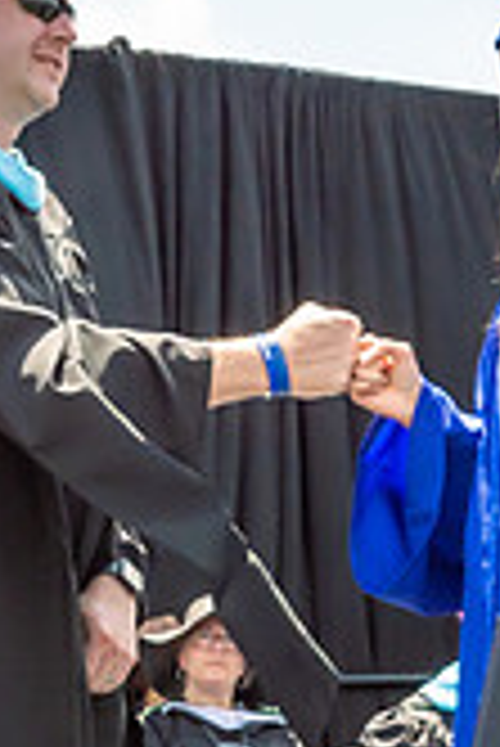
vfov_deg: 15.8
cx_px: 187
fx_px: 2682
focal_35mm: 129
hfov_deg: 10.6
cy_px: 585
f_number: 7.1
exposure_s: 1/800
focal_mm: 17
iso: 200
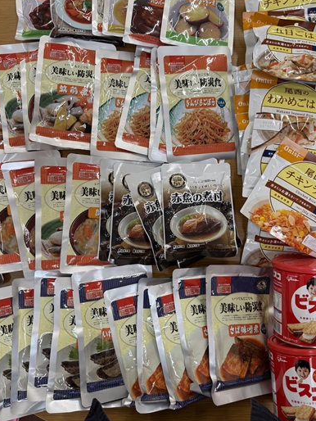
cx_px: 174
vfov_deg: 63.4
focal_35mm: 28
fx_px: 341
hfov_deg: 49.7
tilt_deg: -83.2
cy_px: 201
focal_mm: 6.76
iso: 80
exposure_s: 1/121
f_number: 1.78
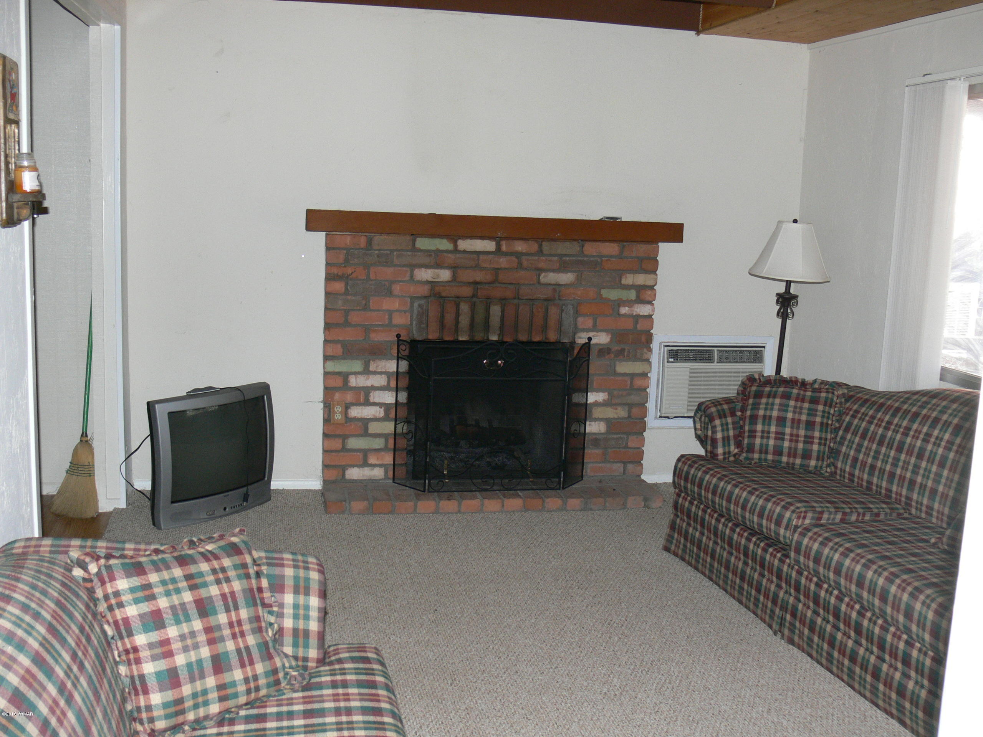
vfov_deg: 40.7
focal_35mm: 35
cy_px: 368
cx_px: 492
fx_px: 994
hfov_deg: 52.6
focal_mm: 7.4
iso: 100
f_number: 2.8
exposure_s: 1/30
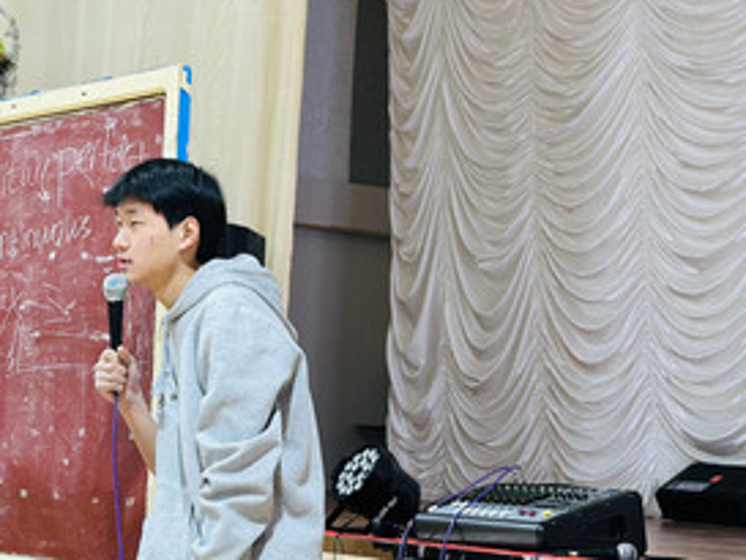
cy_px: 387
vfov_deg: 16.7
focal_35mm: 88
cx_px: 139
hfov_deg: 21.9
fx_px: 1897
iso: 160
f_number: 1.78
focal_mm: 6.86
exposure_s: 1/50
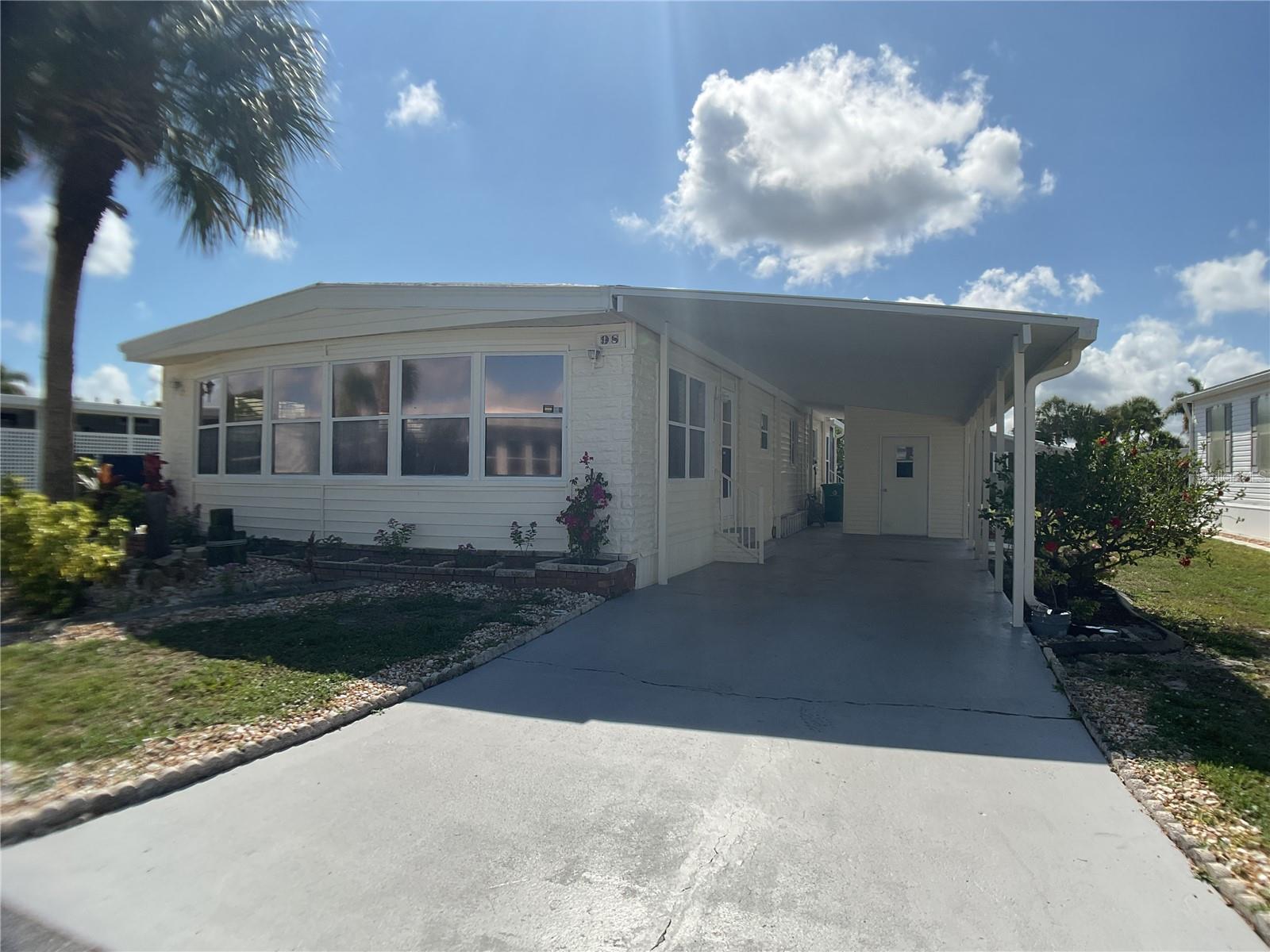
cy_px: 476
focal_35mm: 29
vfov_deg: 48.2
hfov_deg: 61.7
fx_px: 1064
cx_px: 635
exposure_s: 1/4065
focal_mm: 3
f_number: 1.8
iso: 16
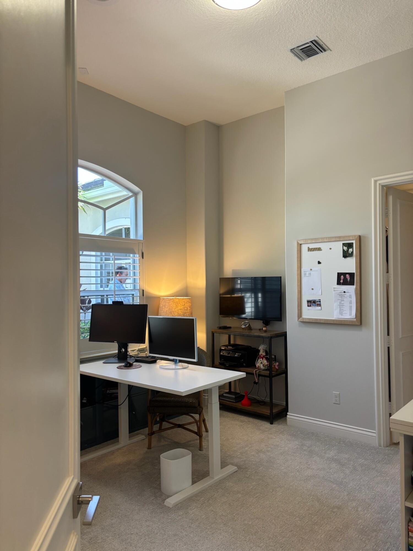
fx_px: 414
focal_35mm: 26
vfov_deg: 67.3
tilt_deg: +0.8
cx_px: 206
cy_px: 276
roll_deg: +0.2
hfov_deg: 53.1
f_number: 1.6
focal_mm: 5.96
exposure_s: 1/120
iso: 125
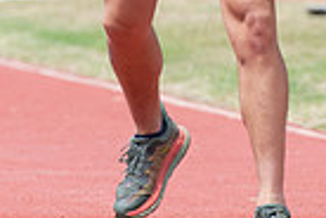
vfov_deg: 0.6
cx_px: 369
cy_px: -164
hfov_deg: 0.9
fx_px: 20038
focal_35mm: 2213
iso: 320
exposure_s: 1/800
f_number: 5.6
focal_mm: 410
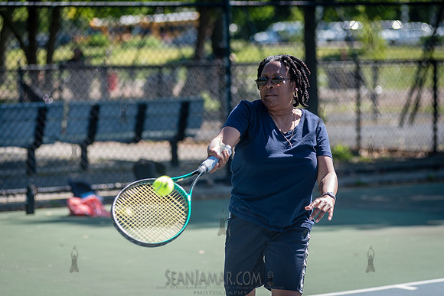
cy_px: 137
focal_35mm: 145
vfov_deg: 9.5
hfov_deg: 14.2
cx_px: 243
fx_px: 1788
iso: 200
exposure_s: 1/640
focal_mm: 125
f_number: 3.5
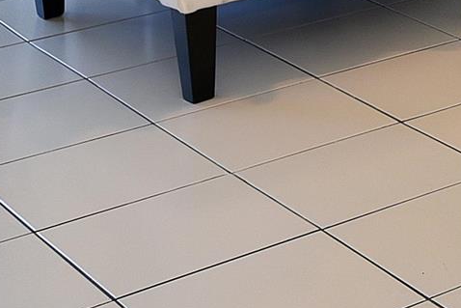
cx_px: 872
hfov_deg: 13.4
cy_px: -522
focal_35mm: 135
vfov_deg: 8.8
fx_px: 1729
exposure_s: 1/125
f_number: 5.6
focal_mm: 21
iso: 360
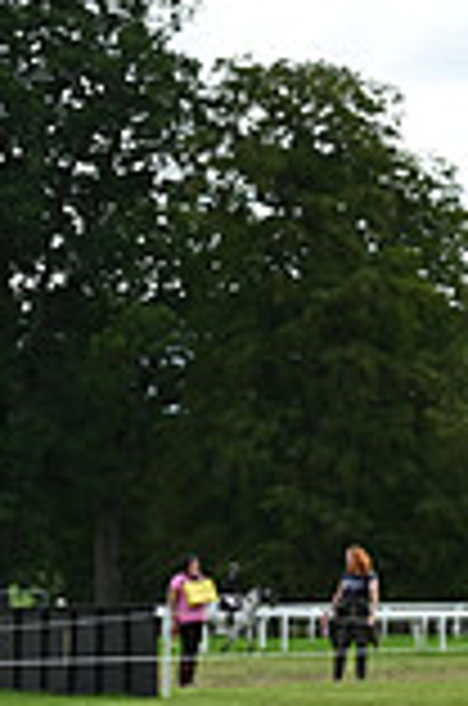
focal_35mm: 226
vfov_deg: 9.1
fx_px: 4426
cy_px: 371
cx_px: 1066
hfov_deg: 5.8
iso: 400
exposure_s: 1/1250
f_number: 5
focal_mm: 61
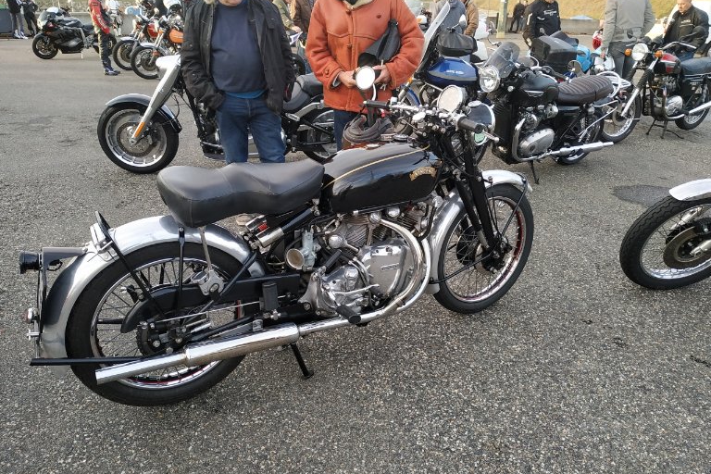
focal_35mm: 26
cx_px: 356
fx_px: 513
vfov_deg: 49.6
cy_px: 237
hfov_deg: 69.4
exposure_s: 1/209
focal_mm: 3.94
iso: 250
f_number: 1.9
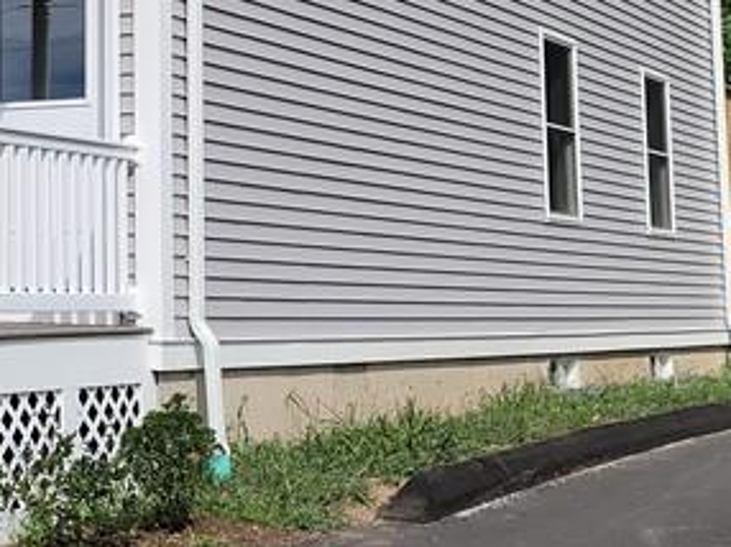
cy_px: 18
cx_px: -271
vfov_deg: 16.8
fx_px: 1815
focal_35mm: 86
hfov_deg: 20.4
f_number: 1.8
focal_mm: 6.7
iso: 16
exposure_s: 1/1135
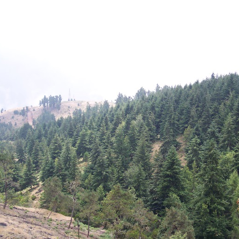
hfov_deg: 32.2
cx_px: 179
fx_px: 406
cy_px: 130
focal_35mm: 52
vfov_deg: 32.8
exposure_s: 1/700
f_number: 2.8
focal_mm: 8
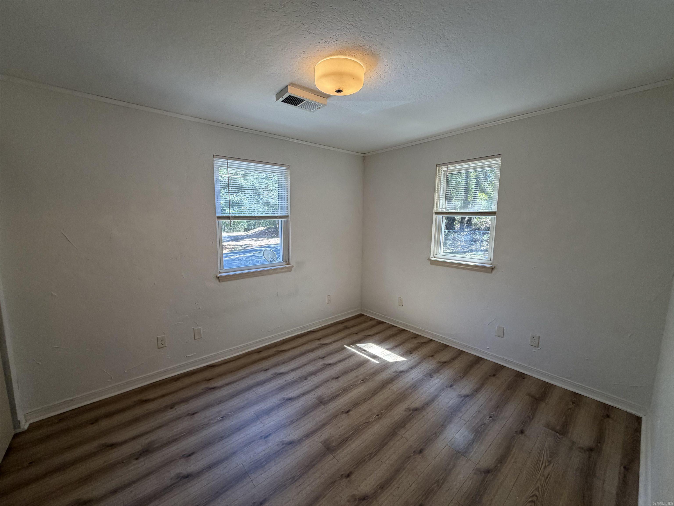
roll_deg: -0.7
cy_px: 253
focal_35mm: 14
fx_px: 273
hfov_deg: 102.1
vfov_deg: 85.7
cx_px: 337
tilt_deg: -7.6
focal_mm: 2.22
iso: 160
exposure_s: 1/120
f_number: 2.2
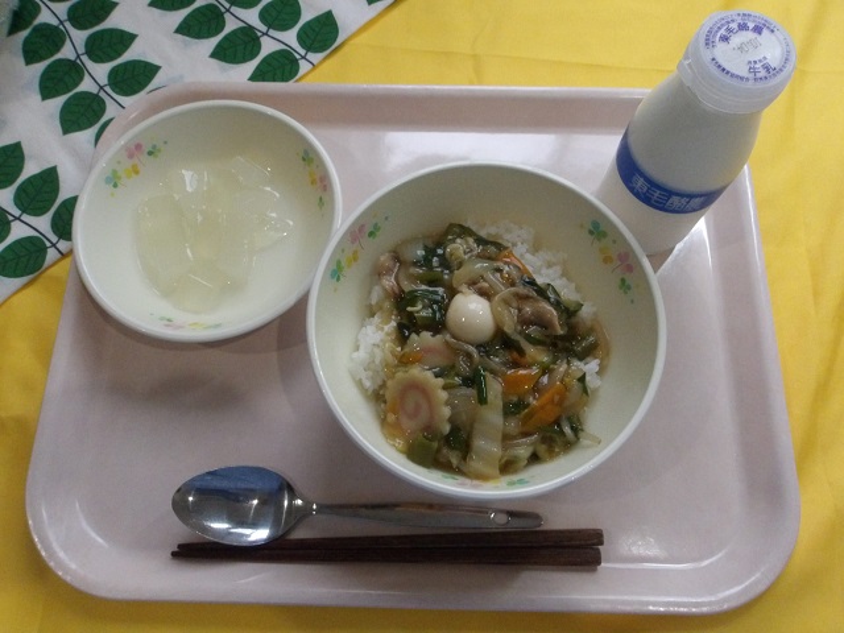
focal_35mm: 27
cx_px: 422
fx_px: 658
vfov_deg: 51.4
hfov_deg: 65.3
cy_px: 316
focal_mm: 4.9
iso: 1013
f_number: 10.4
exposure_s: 1/60
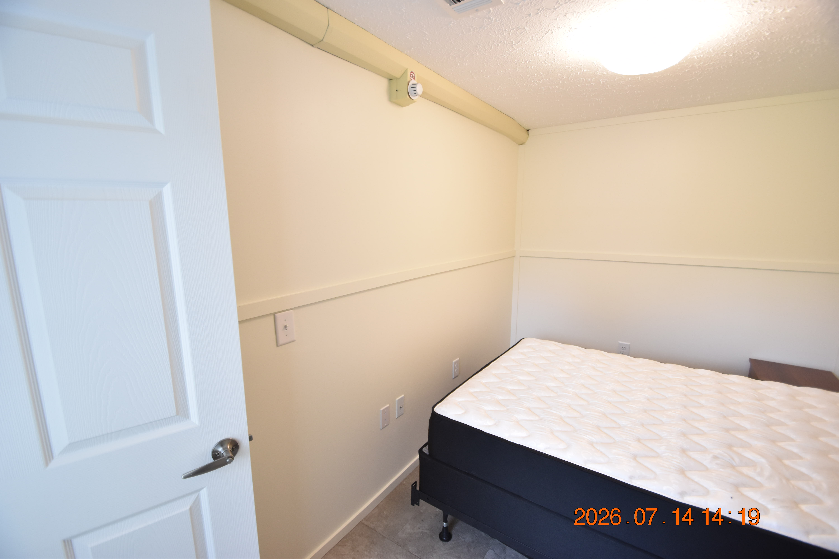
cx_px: 420
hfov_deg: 100.4
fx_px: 350
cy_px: 280
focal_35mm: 15
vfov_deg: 77.3
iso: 800
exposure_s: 1/90
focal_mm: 10
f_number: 3.5
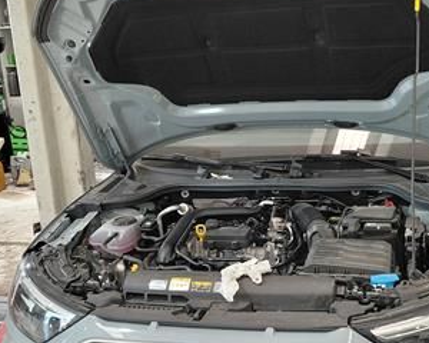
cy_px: 207
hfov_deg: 35.8
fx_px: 660
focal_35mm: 52
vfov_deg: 29.1
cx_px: 267
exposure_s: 1/120
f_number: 1.8
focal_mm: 4.69
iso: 125
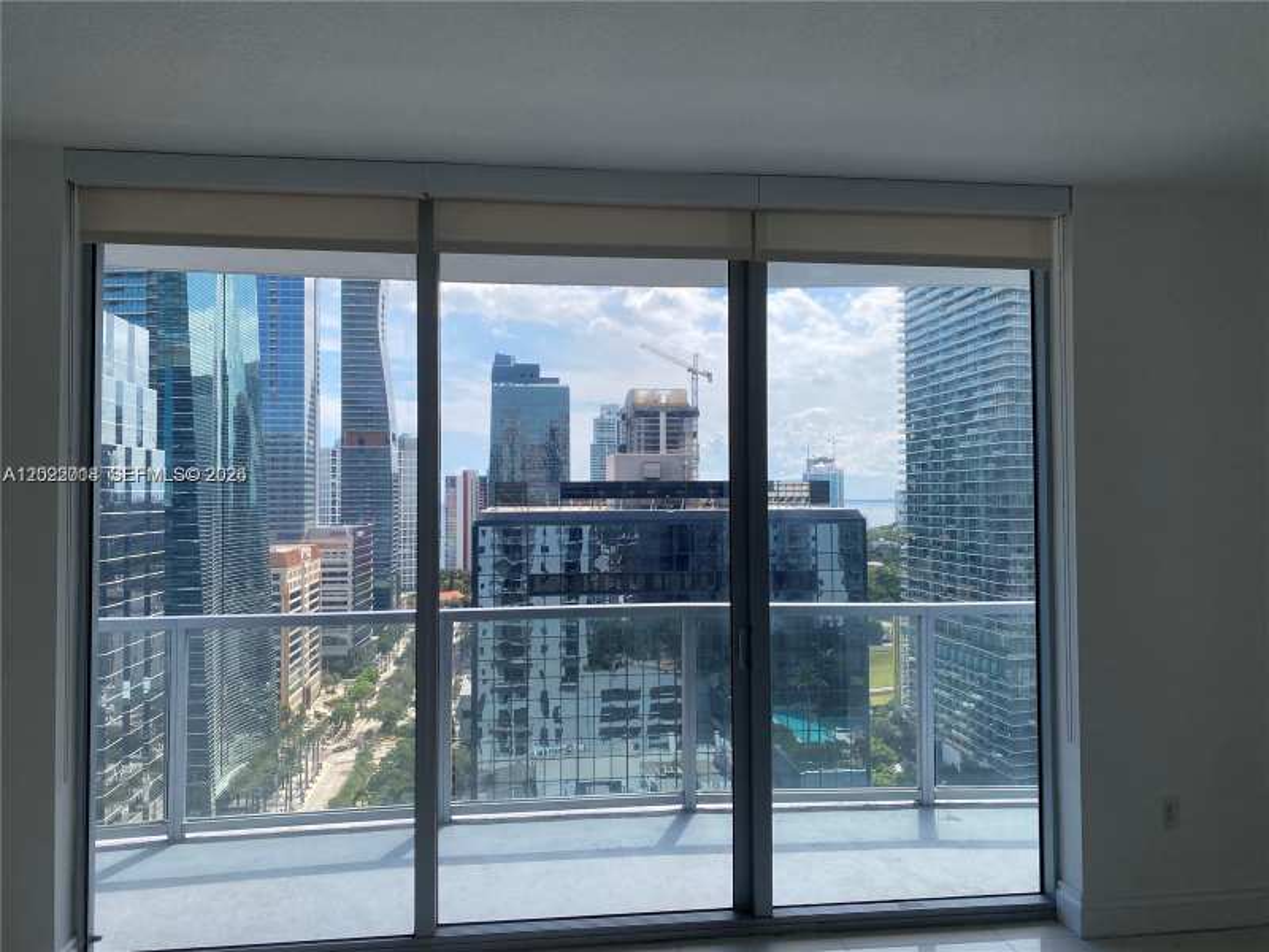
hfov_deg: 67.3
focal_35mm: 26
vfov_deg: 53.1
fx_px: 953
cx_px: 634
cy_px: 476
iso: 32
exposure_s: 1/1395
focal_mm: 4.25
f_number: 1.8
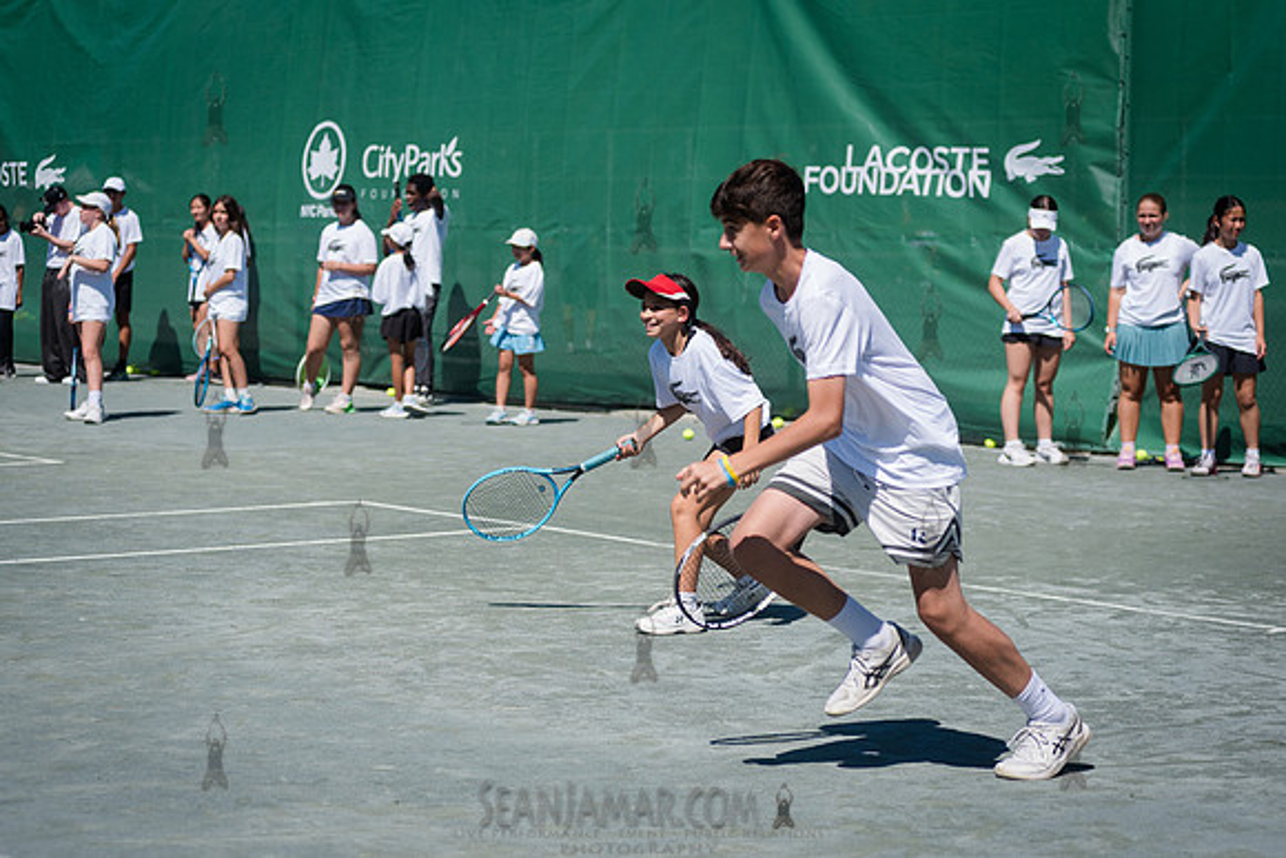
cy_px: 429
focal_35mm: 80
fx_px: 2858
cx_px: 643
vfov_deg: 17.1
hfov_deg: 25.4
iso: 200
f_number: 4
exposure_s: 1/2500
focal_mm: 80
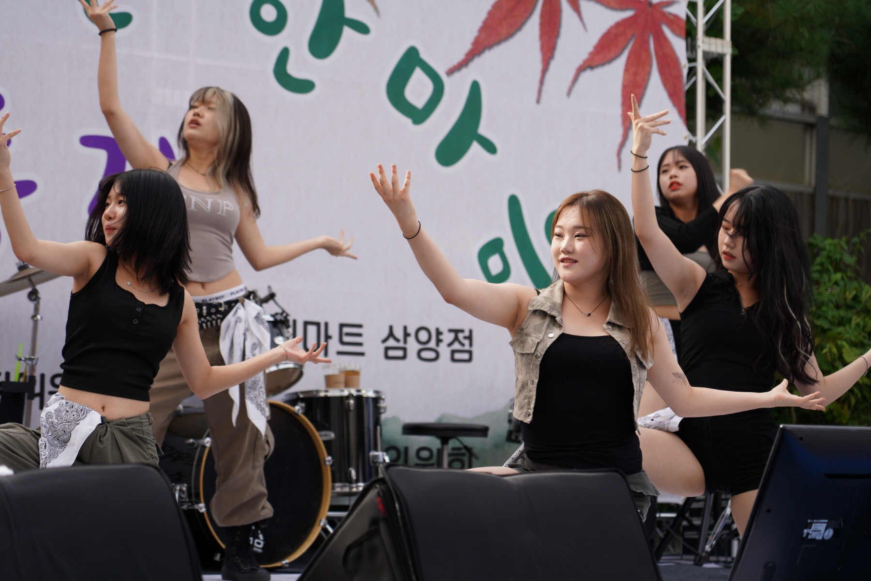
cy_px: 290
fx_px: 2540
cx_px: 436
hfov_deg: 19.5
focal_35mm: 105
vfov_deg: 13.0
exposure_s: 1/250
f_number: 4
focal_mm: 105
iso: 100
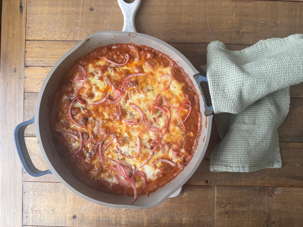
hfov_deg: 71.6
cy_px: 114
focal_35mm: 24
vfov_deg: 56.8
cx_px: 152
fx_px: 210
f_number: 1.78
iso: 64
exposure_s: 1/147
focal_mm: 6.76
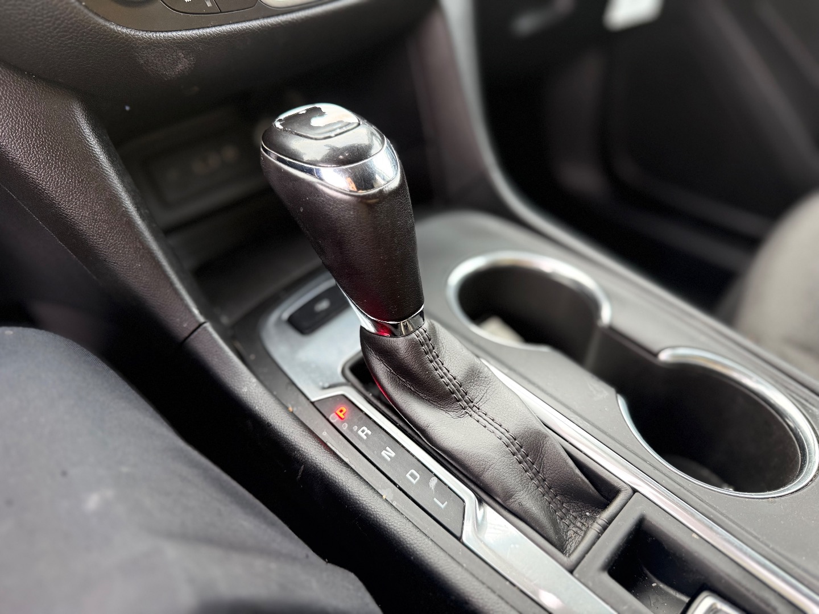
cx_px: 410
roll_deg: +0.4
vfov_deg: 56.8
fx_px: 568
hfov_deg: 71.6
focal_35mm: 24
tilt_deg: -39.5
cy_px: 307
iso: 200
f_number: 1.78
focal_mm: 6.76
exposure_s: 1/62
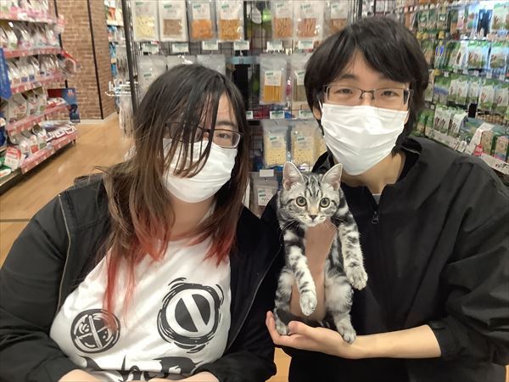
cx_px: 254
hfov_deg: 58.4
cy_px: 191
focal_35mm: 31
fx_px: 456
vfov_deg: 45.4
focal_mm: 3.3
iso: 200
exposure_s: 1/60
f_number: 2.4
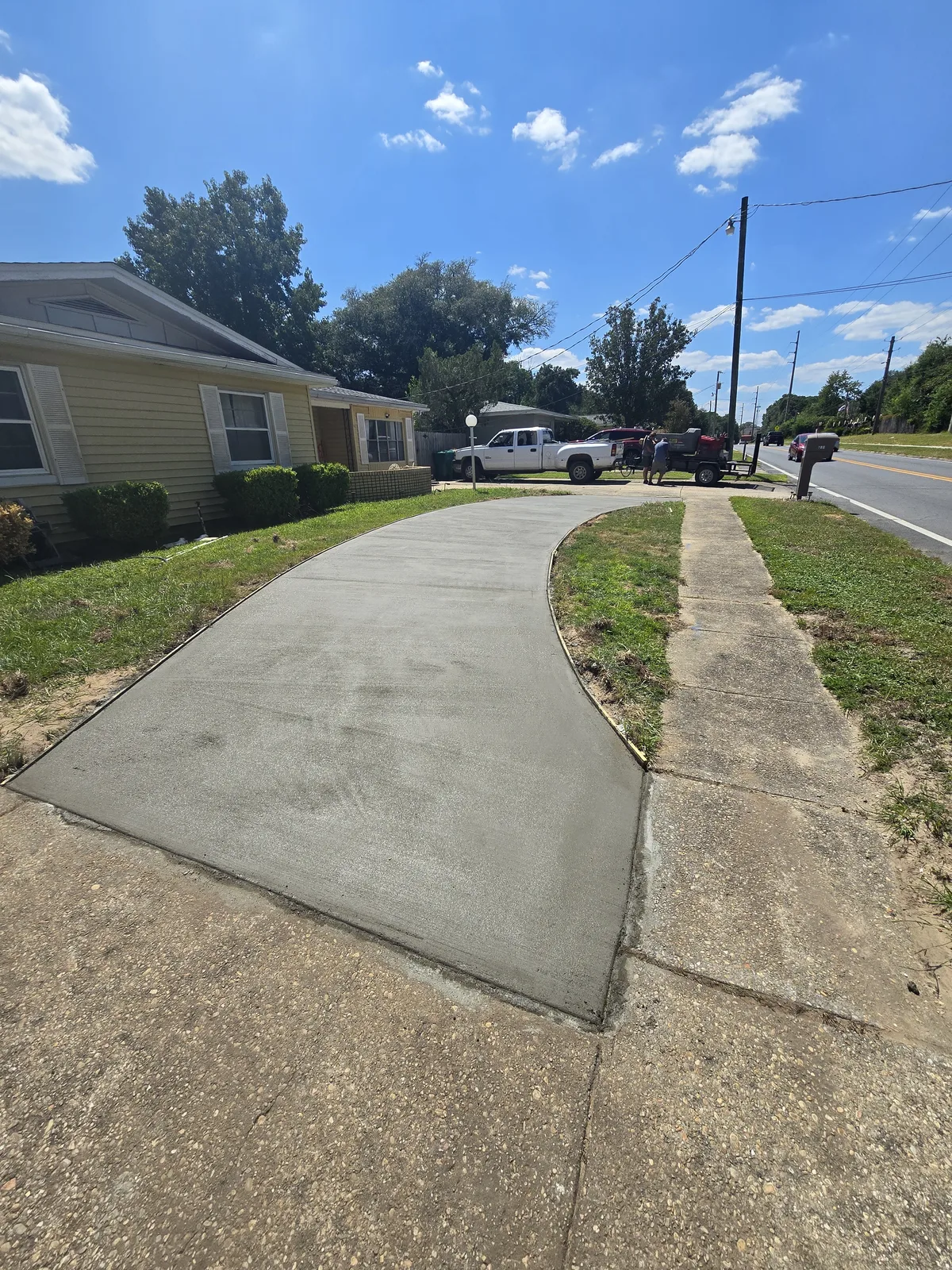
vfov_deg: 106.2
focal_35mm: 13
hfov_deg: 89.9
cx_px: 476
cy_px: 635
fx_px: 477
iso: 50
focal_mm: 2.2
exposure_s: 1/3001
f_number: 2.2
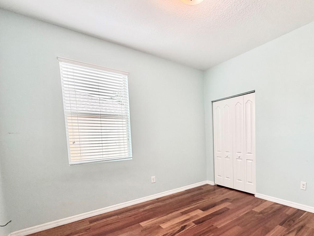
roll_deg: +2.0
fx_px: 172
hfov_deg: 81.6
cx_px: 211
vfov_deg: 67.4
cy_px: 150
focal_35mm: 19
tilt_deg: -4.3
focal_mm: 2.22
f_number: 2.2
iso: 160
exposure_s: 1/60
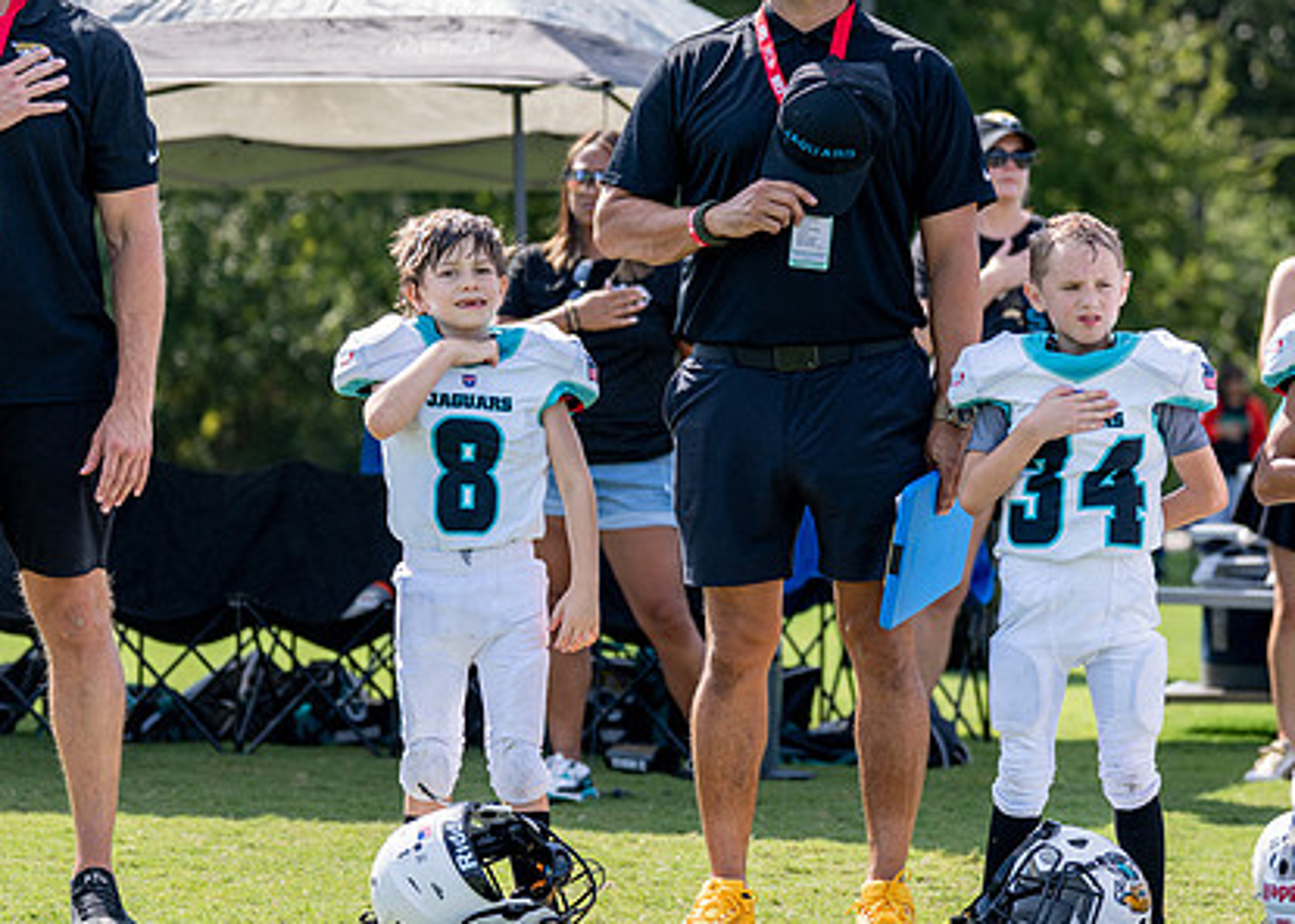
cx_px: 774
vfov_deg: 11.0
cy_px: 356
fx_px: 4779
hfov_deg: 15.4
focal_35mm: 130
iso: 160
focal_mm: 88
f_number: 2.8
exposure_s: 1/1600
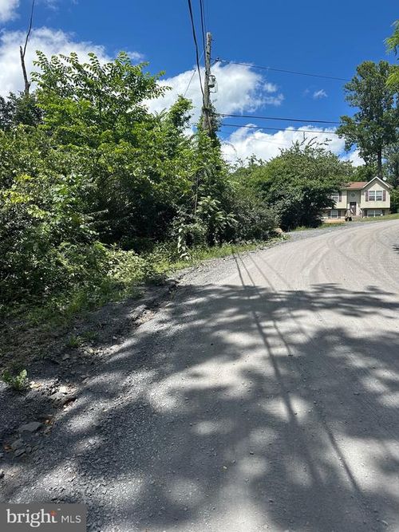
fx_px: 369
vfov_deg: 71.6
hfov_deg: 56.8
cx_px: 200
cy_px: 266
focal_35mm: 24
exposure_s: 1/3247
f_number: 1.78
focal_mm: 6.86
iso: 80
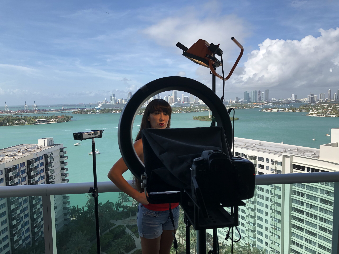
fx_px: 284
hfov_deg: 61.7
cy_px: 127
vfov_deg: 48.2
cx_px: 170
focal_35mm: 29
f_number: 1.8
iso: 20
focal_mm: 3.99
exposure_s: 1/1600
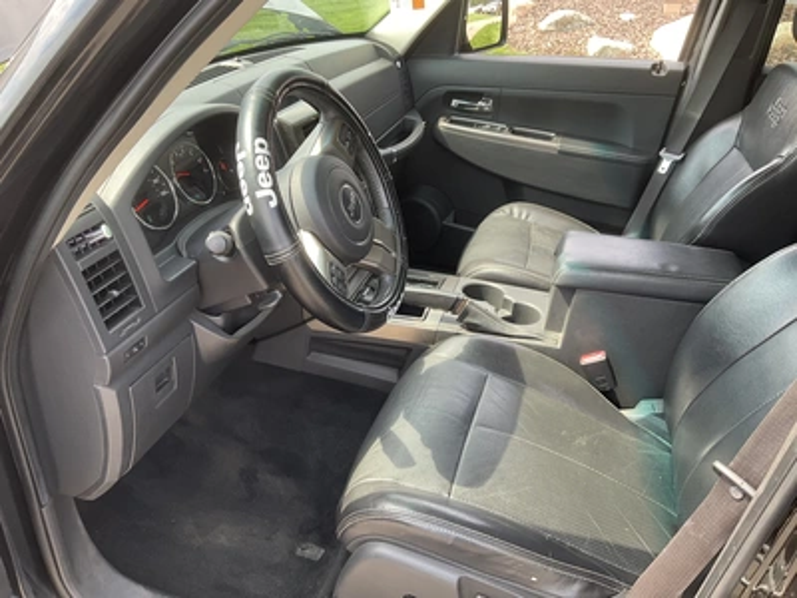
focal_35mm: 29
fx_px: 668
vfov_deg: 48.2
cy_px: 299
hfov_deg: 61.7
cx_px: 398
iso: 32
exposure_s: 1/122
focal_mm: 3
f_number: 1.8
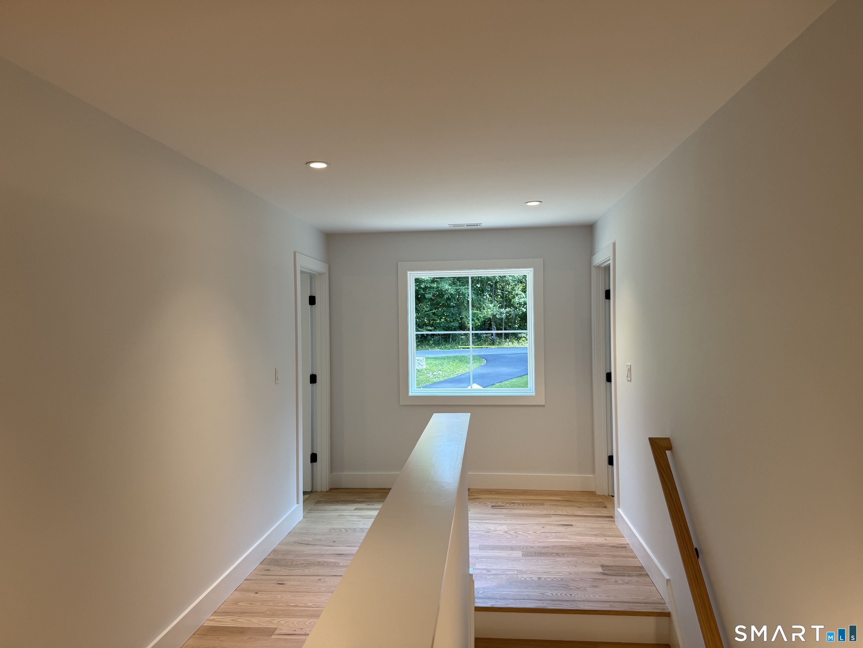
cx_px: 432
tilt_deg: +0.5
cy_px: 324
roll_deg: +0.6
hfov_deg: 71.6
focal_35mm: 24
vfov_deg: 56.8
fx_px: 598
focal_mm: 6.76
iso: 125
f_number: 1.78
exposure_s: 1/120
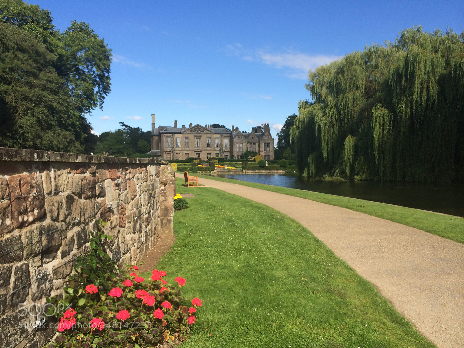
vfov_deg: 46.8
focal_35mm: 30
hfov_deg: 60.0
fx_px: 402
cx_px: 232
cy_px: 174
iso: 40
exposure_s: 1/1953
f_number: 2.2
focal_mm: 4.12
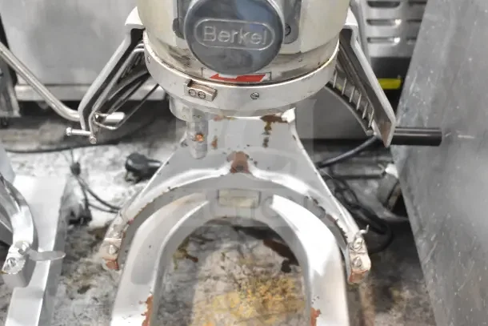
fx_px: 549
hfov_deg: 47.9
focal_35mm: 40
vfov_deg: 33.0
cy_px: 163
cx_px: 244
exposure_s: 1/125
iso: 6400
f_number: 5.6
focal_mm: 27
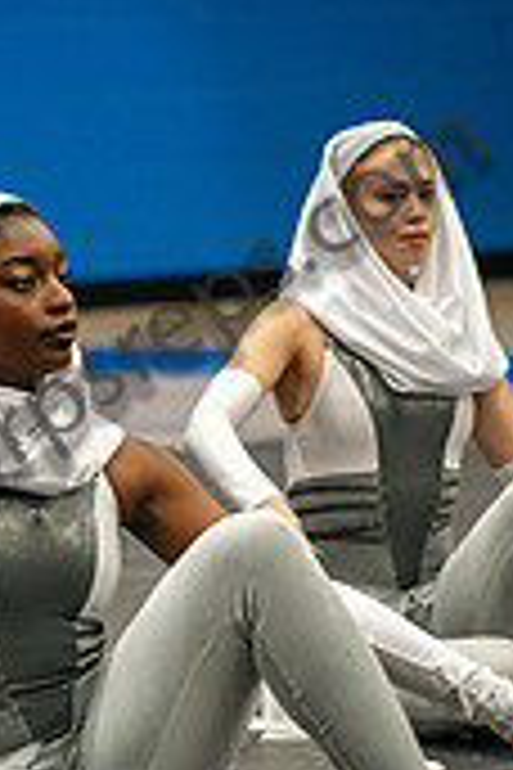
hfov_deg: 2.6
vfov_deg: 3.9
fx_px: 11264
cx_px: 86
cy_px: 423
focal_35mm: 527
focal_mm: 200
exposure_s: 1/500
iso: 3600
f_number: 4
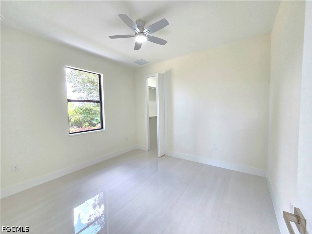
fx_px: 117
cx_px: 156
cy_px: 117
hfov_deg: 106.2
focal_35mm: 13
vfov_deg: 89.9
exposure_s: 1/60.2
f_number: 2.2
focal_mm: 2.2
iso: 100
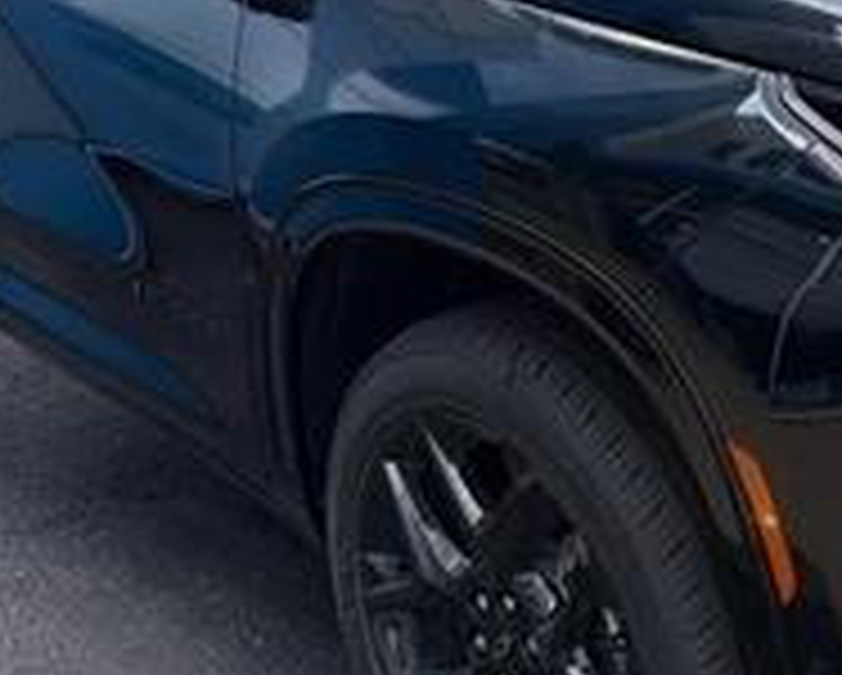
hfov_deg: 28.8
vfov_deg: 24.3
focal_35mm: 63
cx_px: 752
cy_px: 342
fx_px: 1572
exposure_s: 1/2169
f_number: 1.78
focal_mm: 6.76
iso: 80
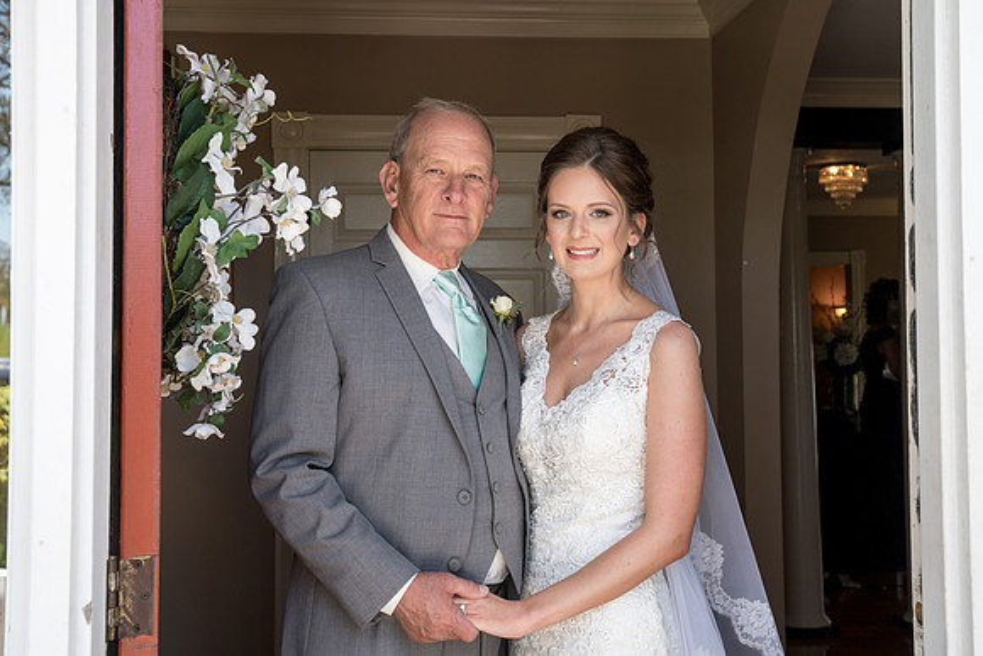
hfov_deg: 44.9
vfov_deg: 30.8
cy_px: 301
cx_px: 500
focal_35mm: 44
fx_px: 1191
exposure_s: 1/200
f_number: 5.6
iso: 320
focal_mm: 38
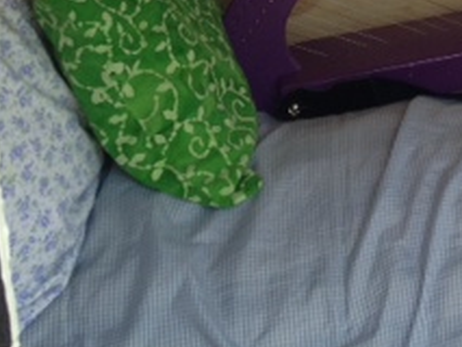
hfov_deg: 17.7
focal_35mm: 105
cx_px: 581
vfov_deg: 13.5
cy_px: -119
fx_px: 1402
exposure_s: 1/235
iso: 50
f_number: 2.4
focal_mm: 4.28
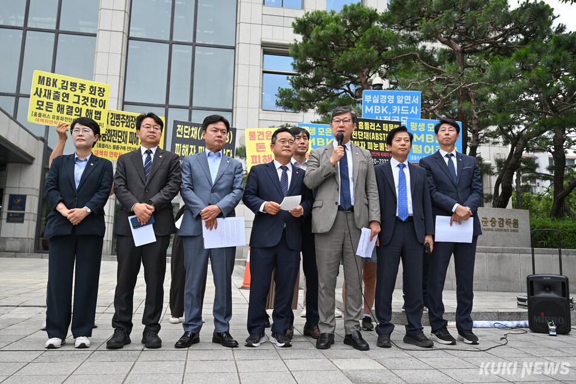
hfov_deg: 61.9
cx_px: 288
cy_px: 192
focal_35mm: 30
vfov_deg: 43.6
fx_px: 480
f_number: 4.5
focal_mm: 30
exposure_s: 1/250
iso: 100
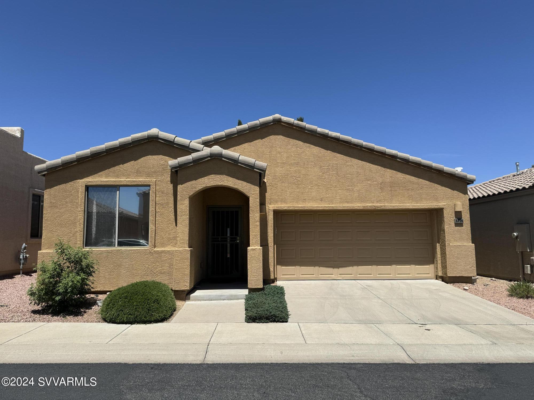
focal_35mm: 24
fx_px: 370
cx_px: 267
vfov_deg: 56.8
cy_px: 200
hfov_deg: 71.6
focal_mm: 6.76
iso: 80
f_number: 1.78
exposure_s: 1/6410
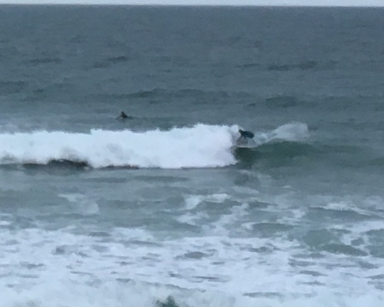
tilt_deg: +6.1
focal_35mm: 185
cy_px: -178
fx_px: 2103
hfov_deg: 9.9
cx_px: -316
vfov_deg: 8.2
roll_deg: +0.0
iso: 32
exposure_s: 1/33
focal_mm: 4.15
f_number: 2.2
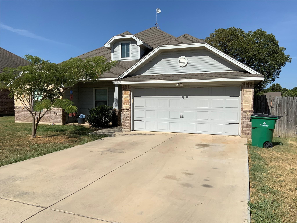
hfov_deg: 61.7
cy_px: 112
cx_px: 148
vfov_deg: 48.2
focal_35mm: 29
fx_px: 249
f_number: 1.8
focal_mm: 3
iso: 20
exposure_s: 1/4065
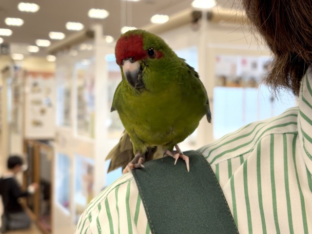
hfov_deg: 36.8
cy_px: 117
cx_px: 156
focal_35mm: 52
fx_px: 469
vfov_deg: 28.0
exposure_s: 1/50
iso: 40
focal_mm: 5.96
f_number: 1.6
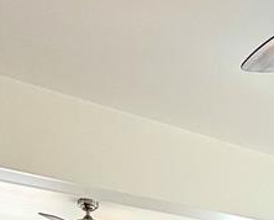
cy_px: 311
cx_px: 299
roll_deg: +0.0
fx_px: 511
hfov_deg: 27.5
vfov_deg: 21.2
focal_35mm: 63
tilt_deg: +7.4
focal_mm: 2.22
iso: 64
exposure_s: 1/120
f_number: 2.2
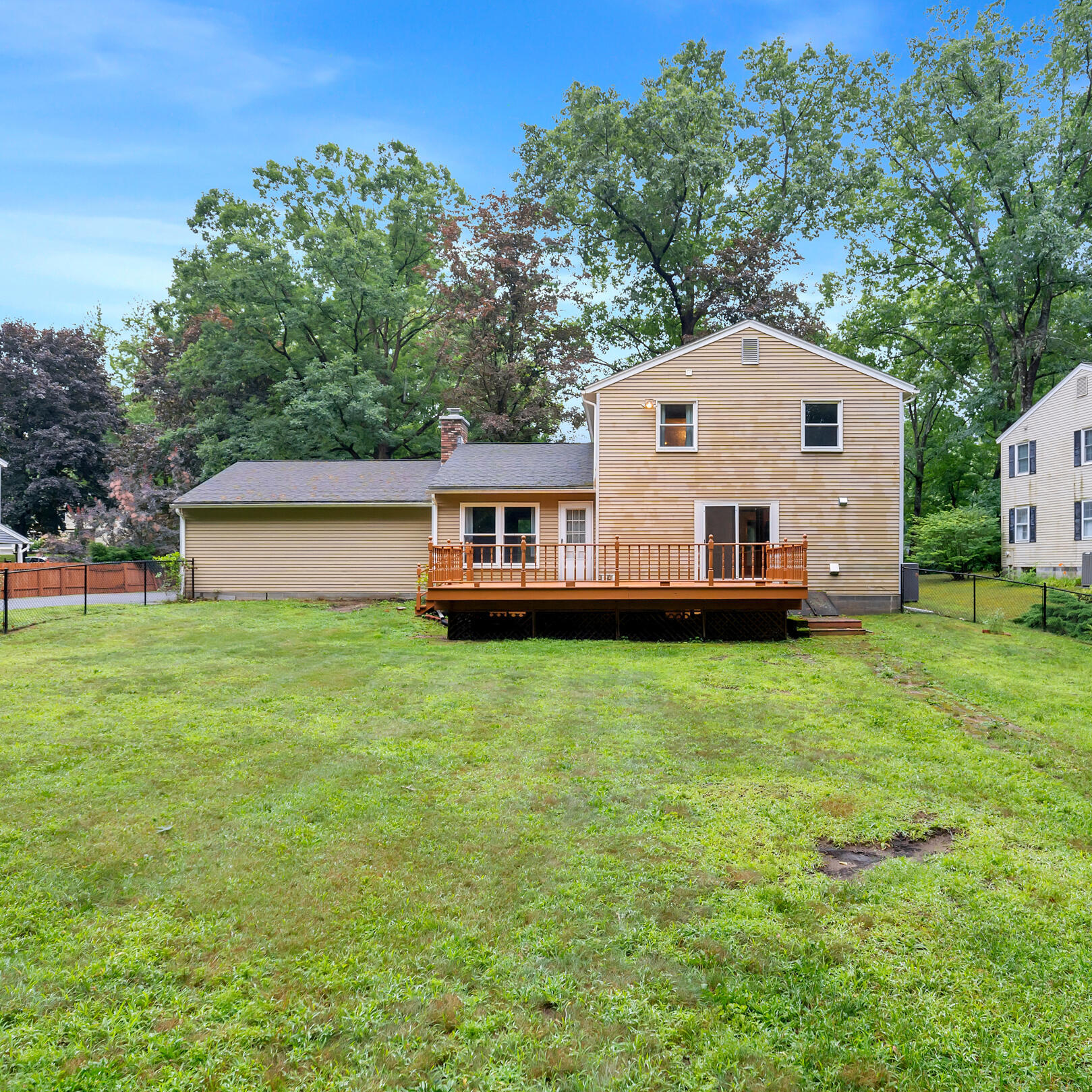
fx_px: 749
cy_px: 540
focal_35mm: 21
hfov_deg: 72.1
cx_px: 584
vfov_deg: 72.1
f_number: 4
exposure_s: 1/160
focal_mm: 16
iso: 250
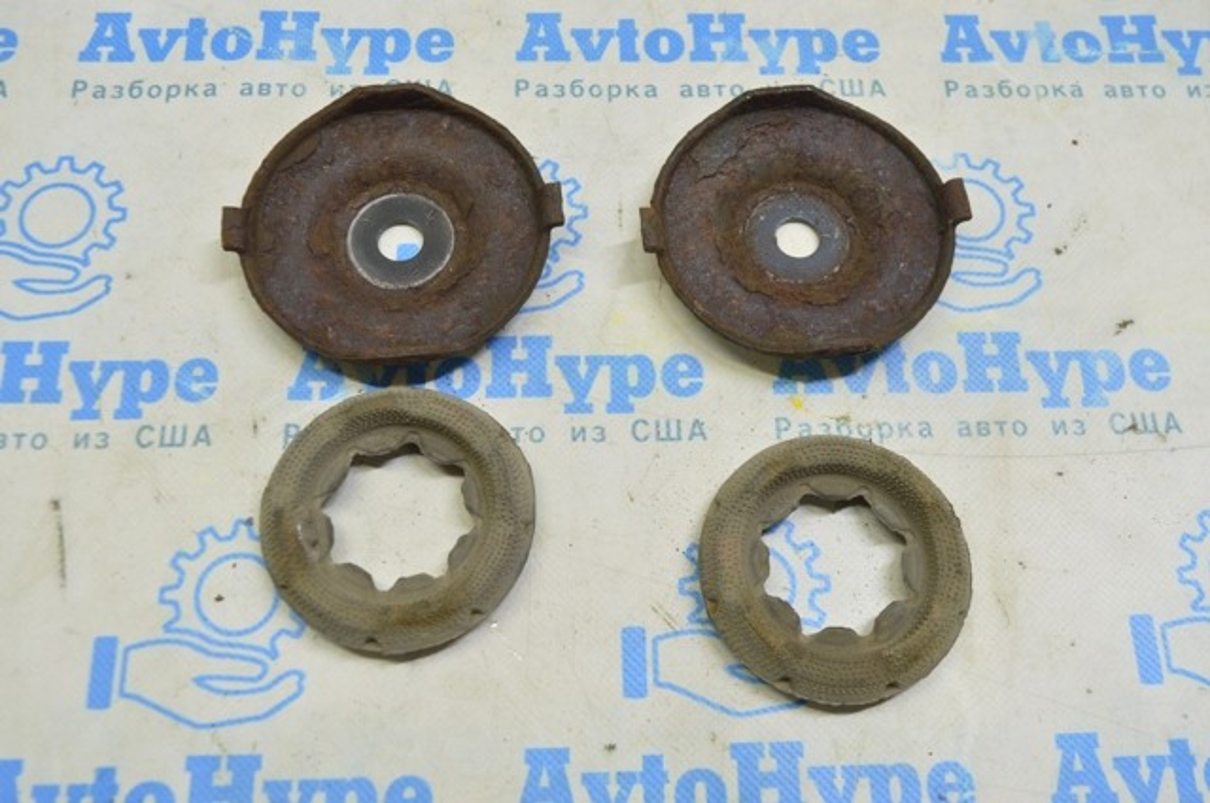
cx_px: 605
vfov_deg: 36.8
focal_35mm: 36
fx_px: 1208
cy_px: 402
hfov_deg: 53.2
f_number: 5.6
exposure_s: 1/20
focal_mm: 24
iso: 400
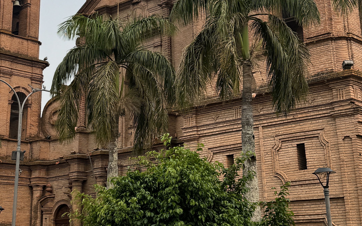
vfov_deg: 18.7
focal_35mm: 69
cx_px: 152
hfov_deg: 29.7
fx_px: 681
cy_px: 42
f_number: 1.78
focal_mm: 6.76
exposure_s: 1/2833
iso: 80
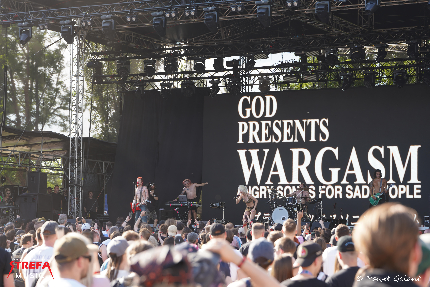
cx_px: 215
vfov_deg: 14.1
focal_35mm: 97
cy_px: 144
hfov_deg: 21.0
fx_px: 1159
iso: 100
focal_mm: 97
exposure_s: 1/125
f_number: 4.5
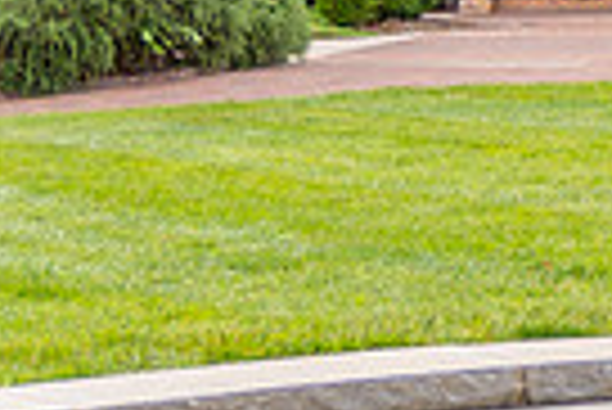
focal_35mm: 189
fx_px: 3216
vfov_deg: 7.0
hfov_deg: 10.2
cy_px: -453
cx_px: 1107
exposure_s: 1/320
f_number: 2.8
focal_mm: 29
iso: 100
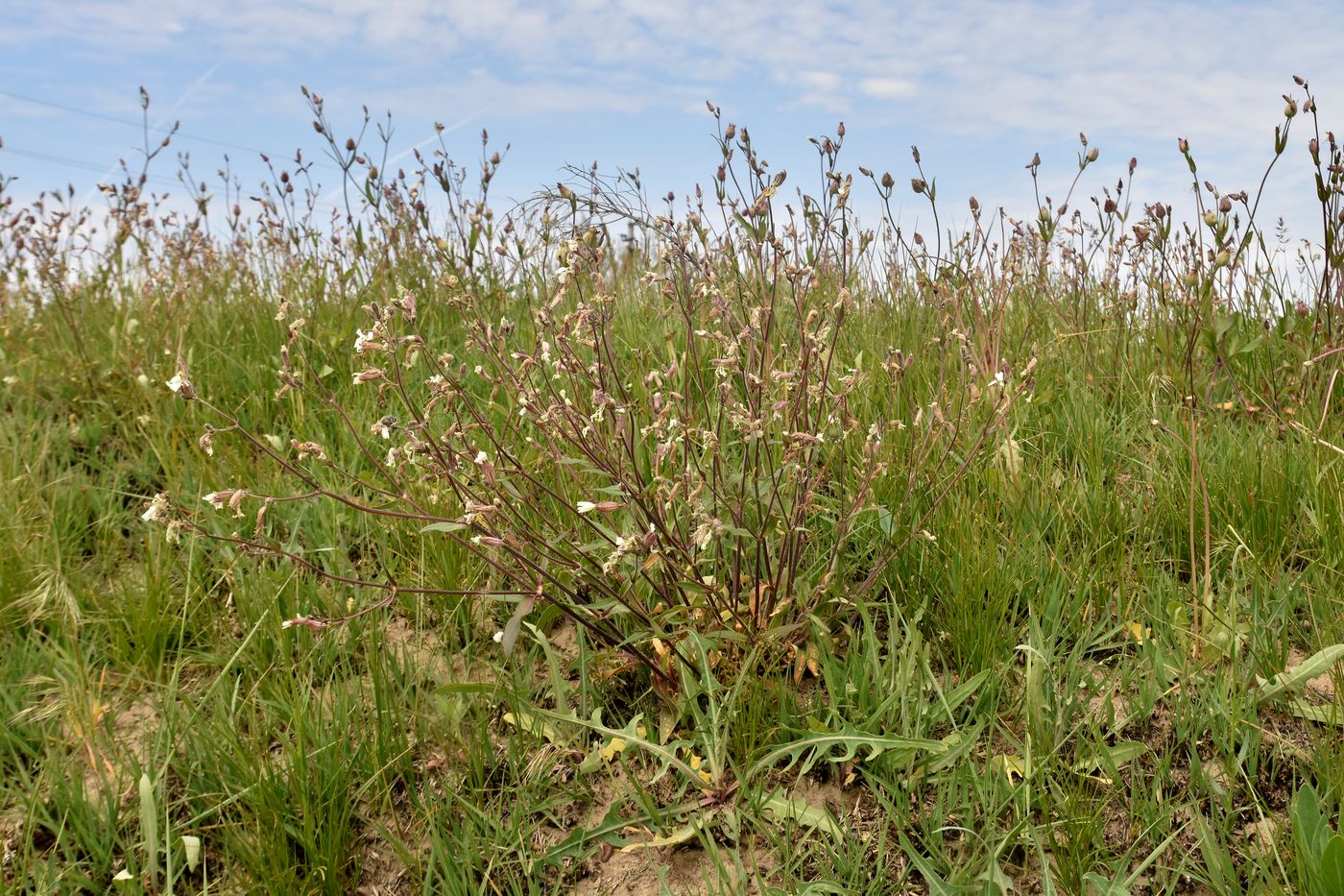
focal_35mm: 36
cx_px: 672
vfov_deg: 36.9
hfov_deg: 53.1
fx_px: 1344
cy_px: 448
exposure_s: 1/400
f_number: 10
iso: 250
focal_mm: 24
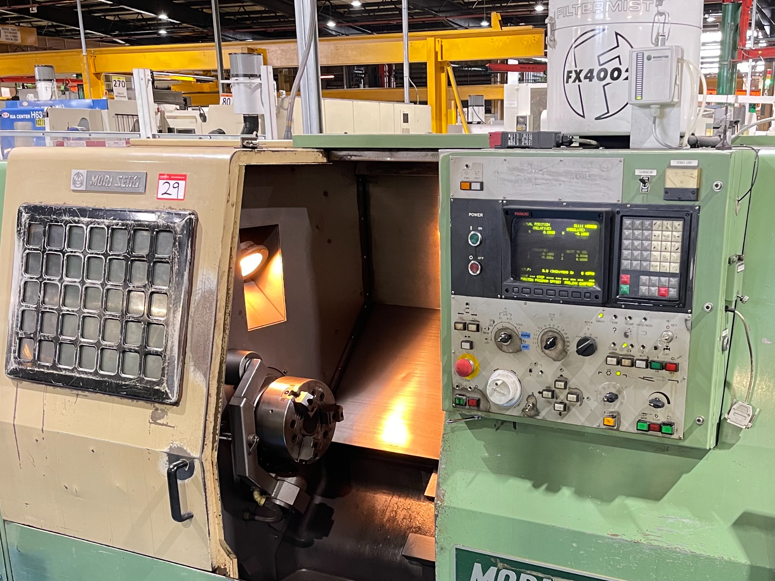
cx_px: 486
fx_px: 918
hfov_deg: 45.4
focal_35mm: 41
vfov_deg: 34.5
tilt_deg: -18.2
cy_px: 420
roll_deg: +0.0
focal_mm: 5.1
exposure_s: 1/25
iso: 500
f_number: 1.6
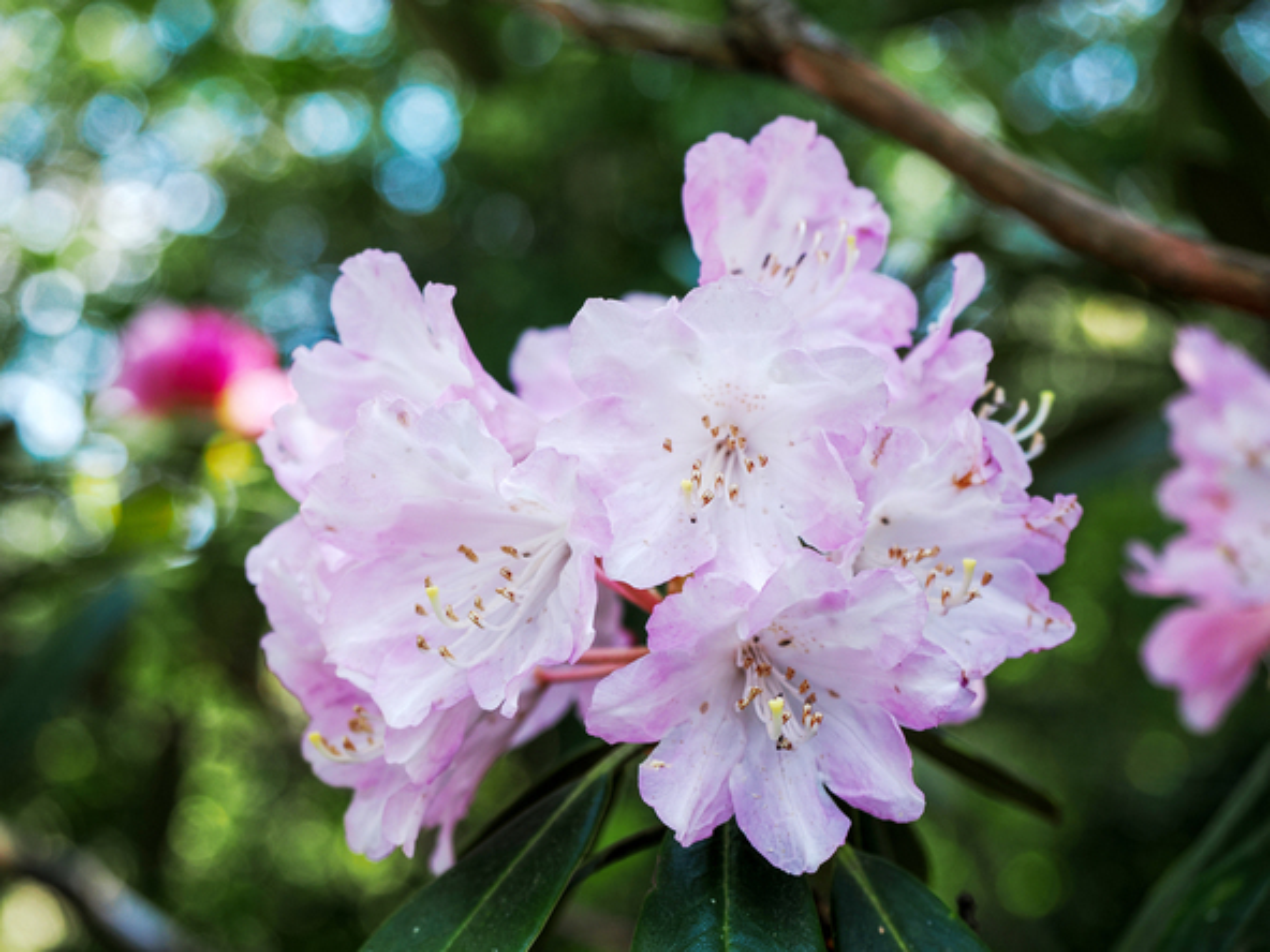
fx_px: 2935
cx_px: 635
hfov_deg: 24.4
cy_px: 476
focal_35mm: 80
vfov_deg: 18.4
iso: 200
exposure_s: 1/125
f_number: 4
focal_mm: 40
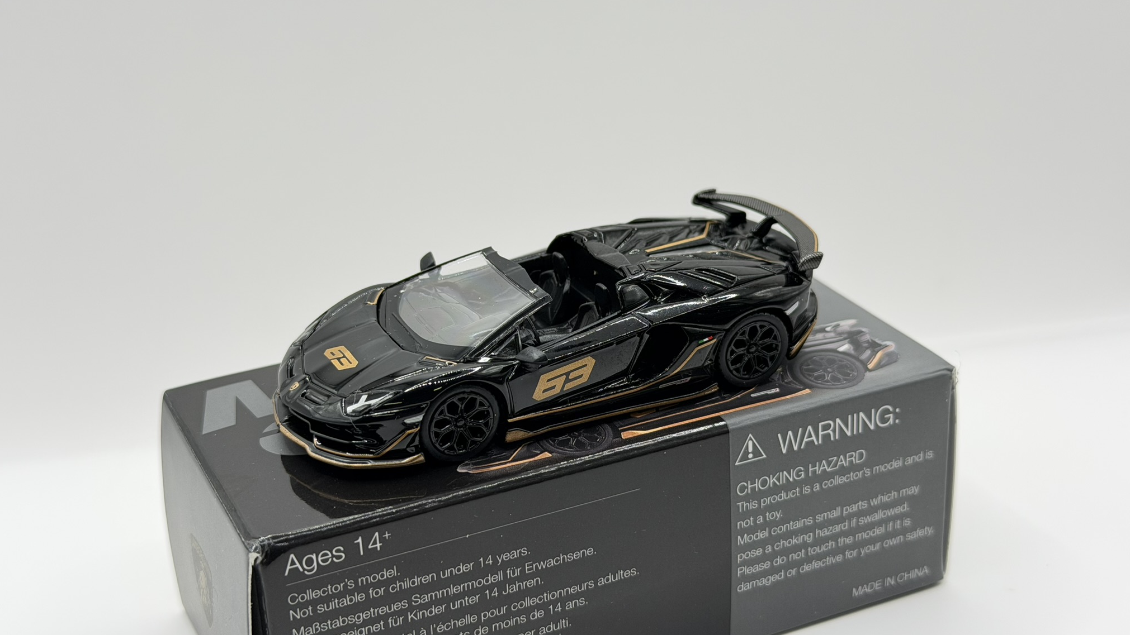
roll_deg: +2.4
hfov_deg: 39.2
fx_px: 1588
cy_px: 296
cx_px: 566
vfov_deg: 22.6
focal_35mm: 53
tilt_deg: -23.6
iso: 50
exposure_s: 1/141
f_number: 1.78
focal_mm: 6.76
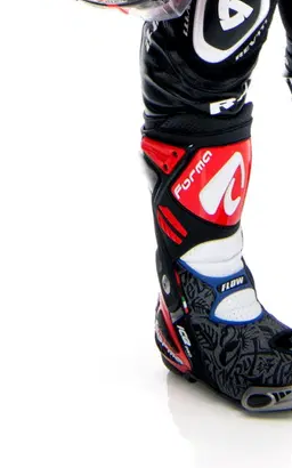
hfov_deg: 8.1
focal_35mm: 161
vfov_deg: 11.4
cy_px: -534
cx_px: 145
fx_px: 2051
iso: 31
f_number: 13
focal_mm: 36
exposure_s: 1/160
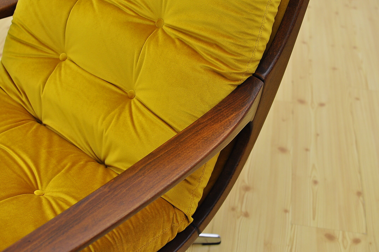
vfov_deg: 25.7
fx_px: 552
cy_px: 126
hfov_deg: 37.9
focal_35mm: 52
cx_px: 190
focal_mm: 35
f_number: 4
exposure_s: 1/200
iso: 400
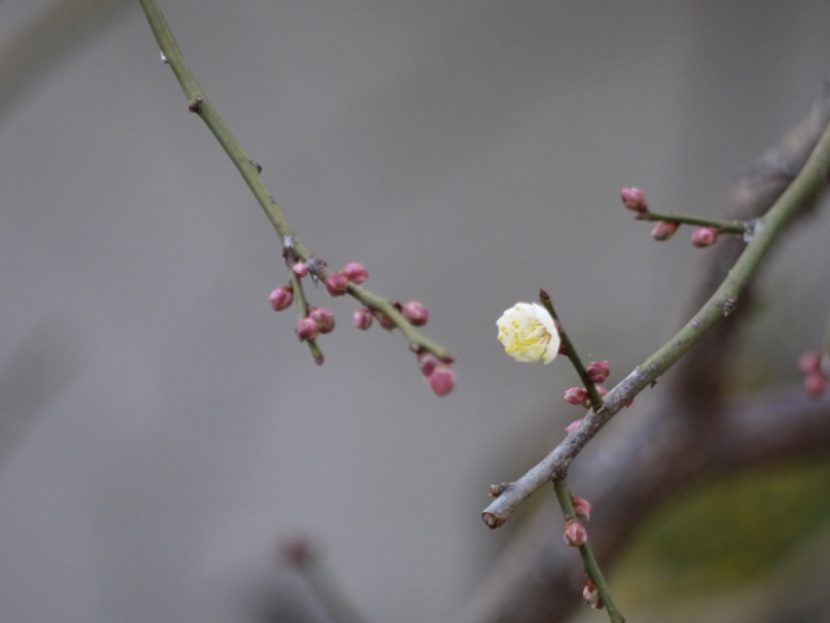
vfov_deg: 2.8
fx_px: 12833
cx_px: 457
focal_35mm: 535
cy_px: 302
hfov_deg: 3.7
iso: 800
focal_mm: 200
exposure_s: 1/250
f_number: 5.6
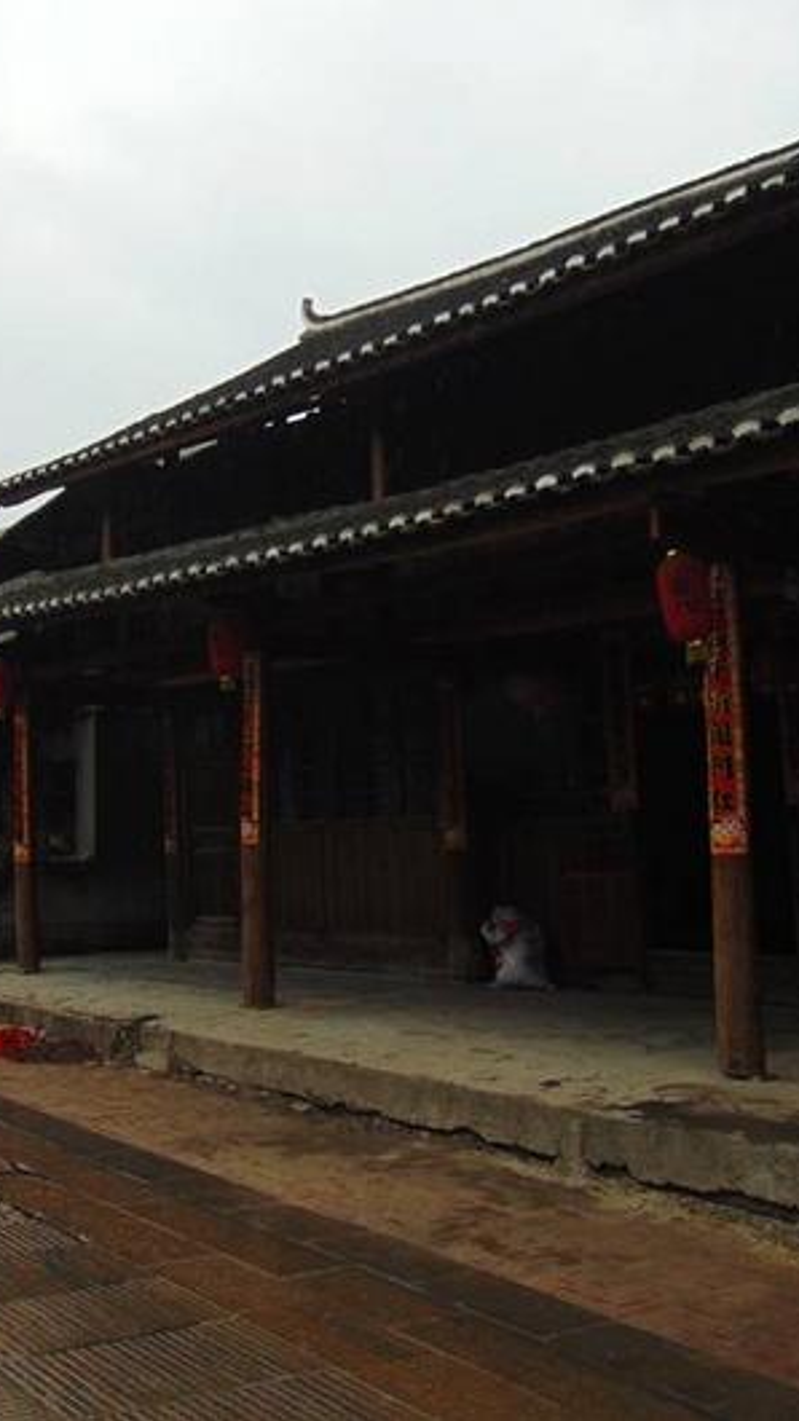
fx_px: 1394
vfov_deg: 54.0
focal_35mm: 37
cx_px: 66
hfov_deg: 30.4
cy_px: 700
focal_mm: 4.5
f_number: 3
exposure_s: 1/160
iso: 80
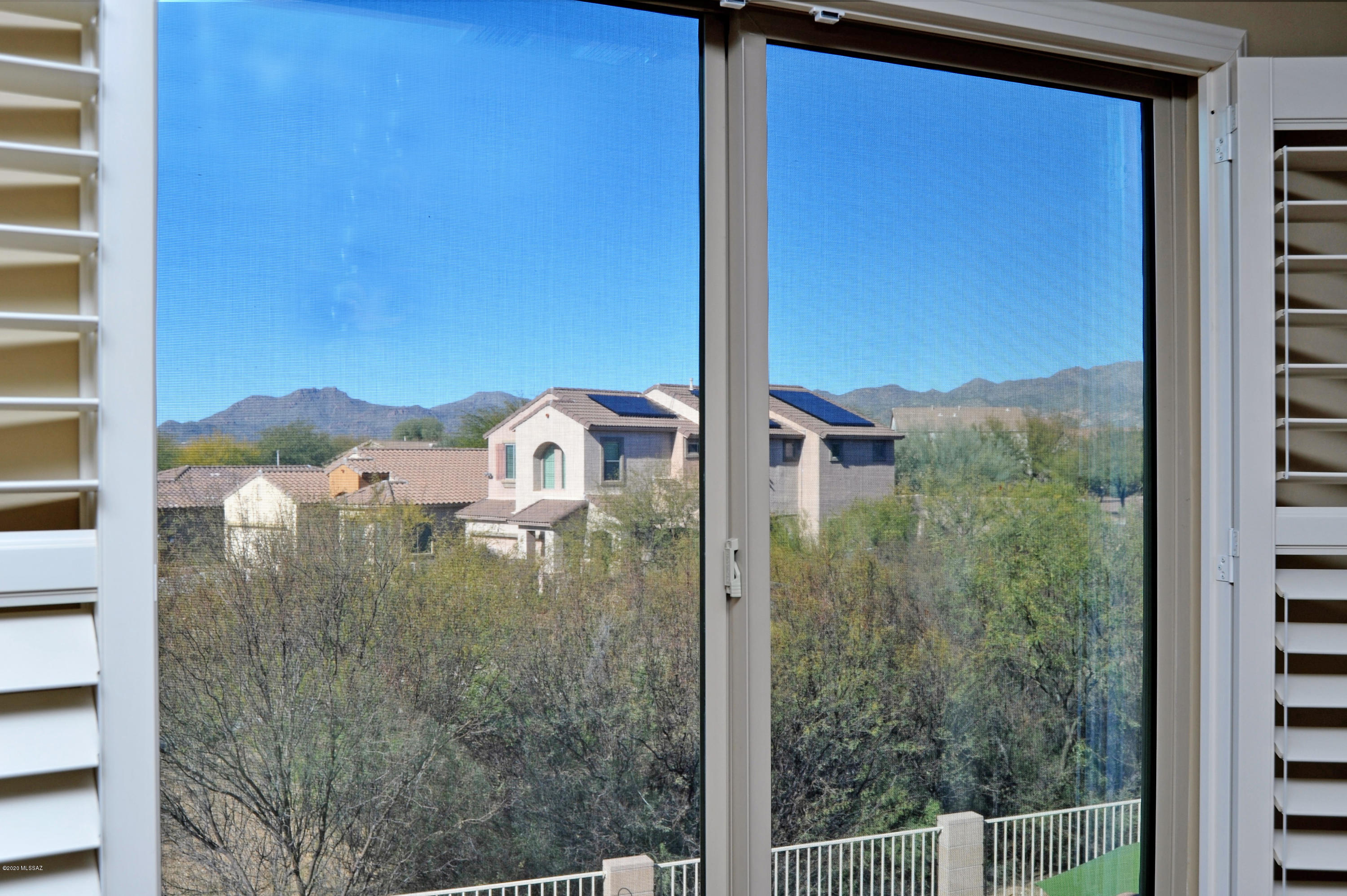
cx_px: 674
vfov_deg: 37.8
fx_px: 1309
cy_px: 448
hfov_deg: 54.5
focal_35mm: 35
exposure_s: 1/100
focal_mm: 35
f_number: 9
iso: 320
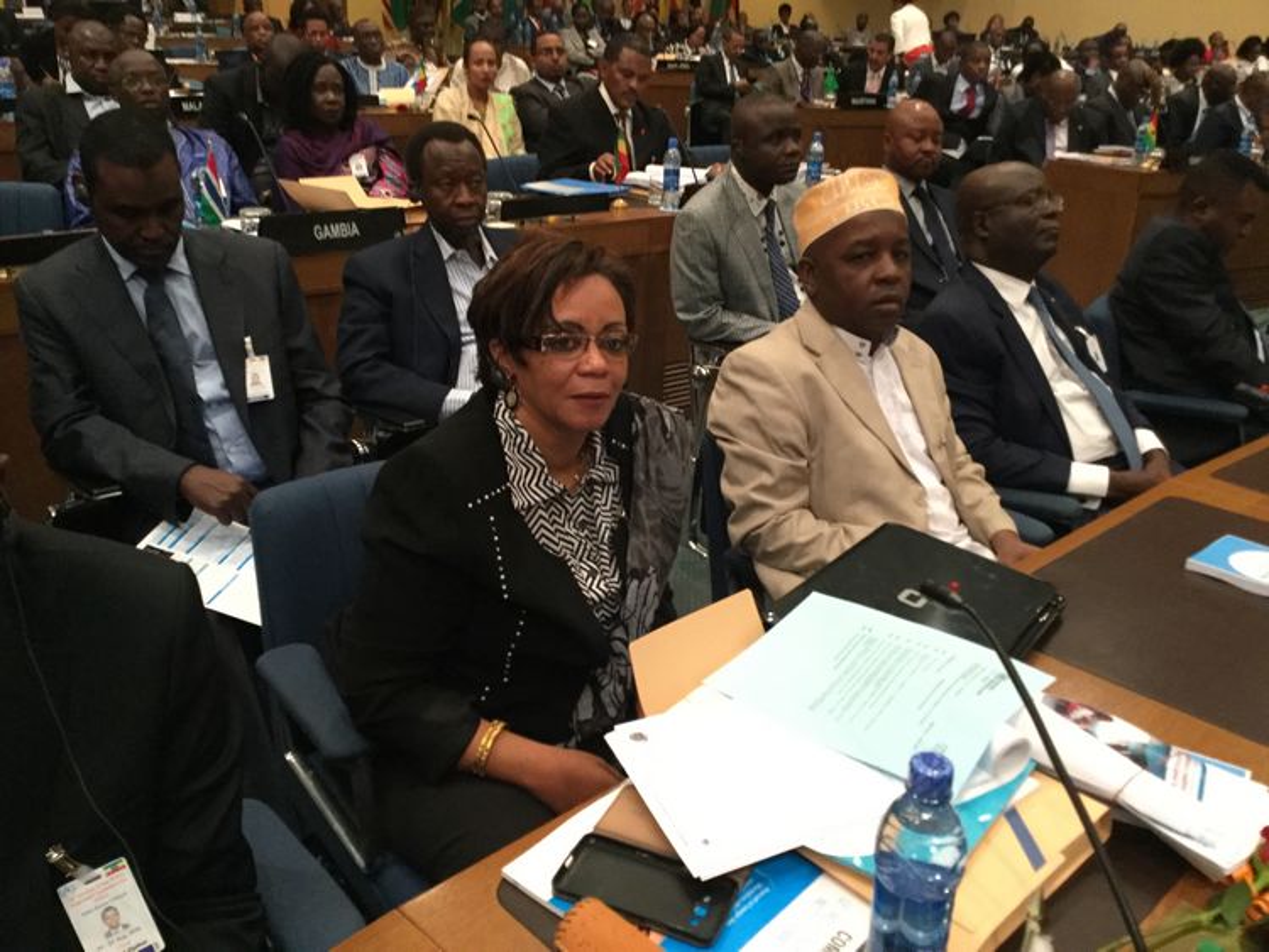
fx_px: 1137
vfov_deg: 45.5
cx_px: 634
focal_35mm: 31
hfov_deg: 58.3
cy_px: 476
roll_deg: -3.0
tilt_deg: -24.3
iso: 200
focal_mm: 3.3
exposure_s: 1/17
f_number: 2.4
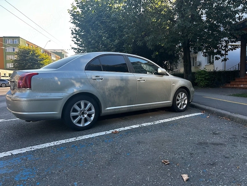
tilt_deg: -4.2
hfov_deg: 67.3
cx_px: 124
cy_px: 93
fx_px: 186
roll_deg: +1.1
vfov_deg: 53.1
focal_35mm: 26
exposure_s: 1/361
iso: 50
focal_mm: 5.7
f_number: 1.5
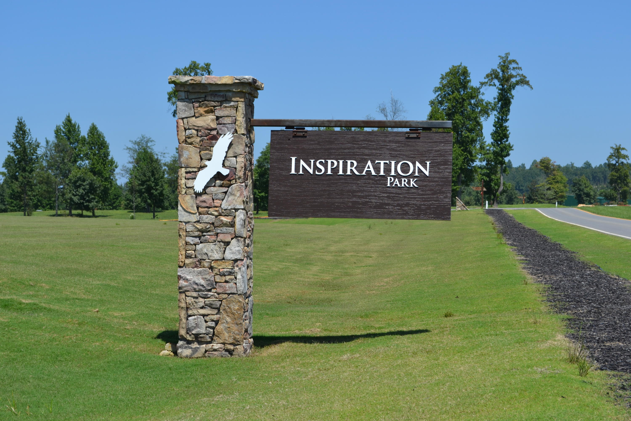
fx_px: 1314
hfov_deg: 27.0
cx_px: 316
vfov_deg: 18.2
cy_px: 210
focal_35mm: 75
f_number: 8
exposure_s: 1/250
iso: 100
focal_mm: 50
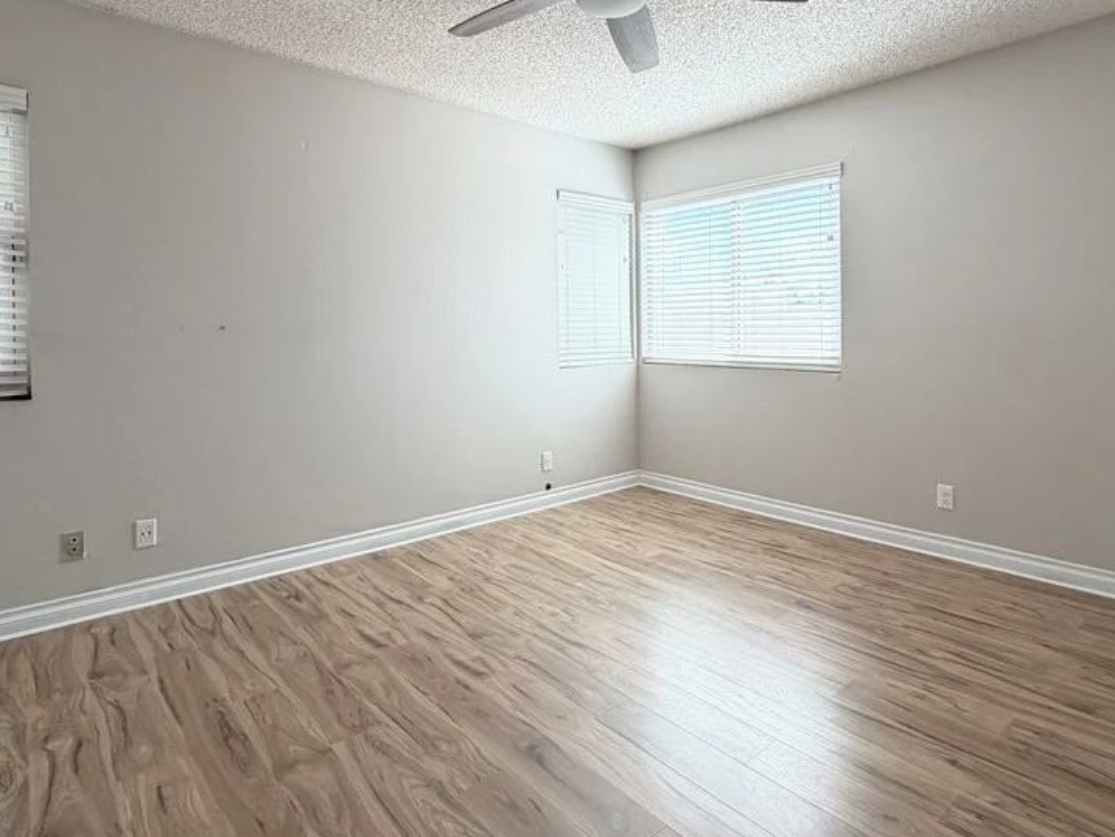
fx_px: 644
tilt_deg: -1.6
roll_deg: +0.1
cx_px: 574
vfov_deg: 65.4
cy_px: 338
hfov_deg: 81.7
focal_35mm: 20
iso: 100
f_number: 2.2
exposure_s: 1/120
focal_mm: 2.22
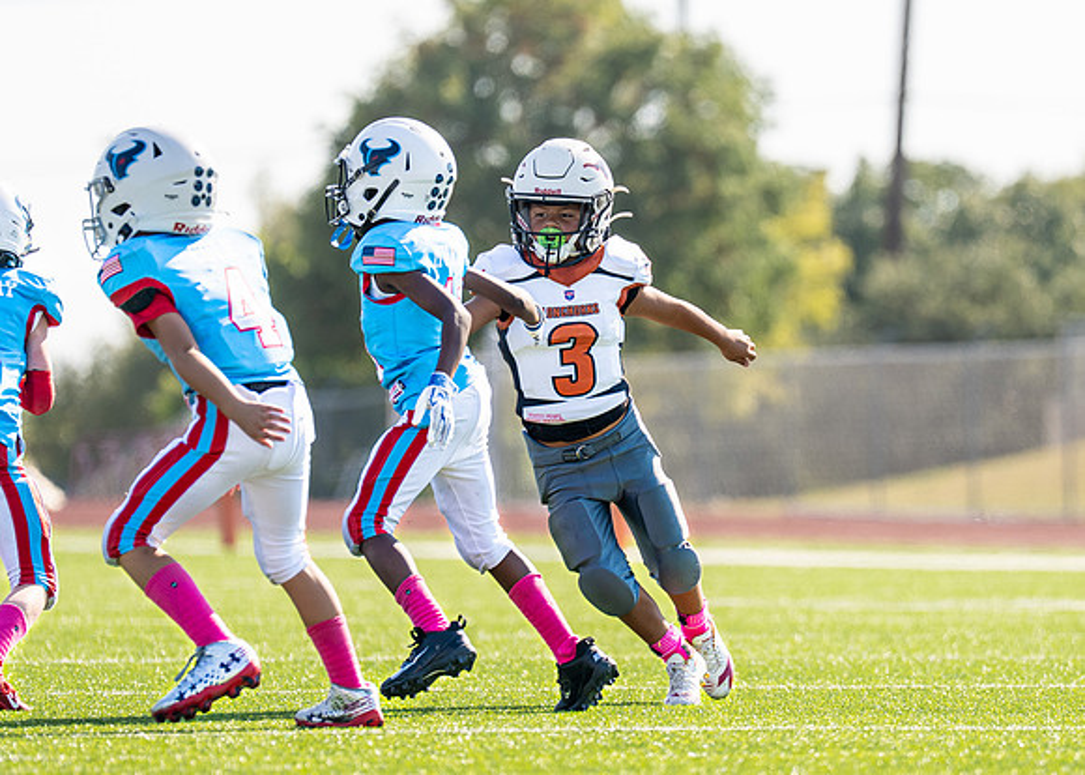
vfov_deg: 3.6
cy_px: 402
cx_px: 626
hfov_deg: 5.0
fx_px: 12379
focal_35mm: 402
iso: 100
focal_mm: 200
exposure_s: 1/1250
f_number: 2.8
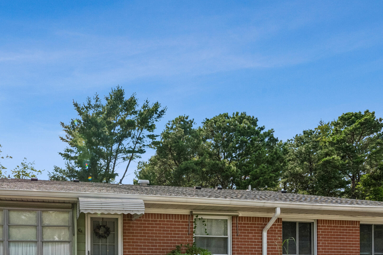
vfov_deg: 43.6
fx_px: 298
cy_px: 214
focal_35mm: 28
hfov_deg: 62.6
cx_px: 107
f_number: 7.1
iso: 640
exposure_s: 1/2000
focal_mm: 15
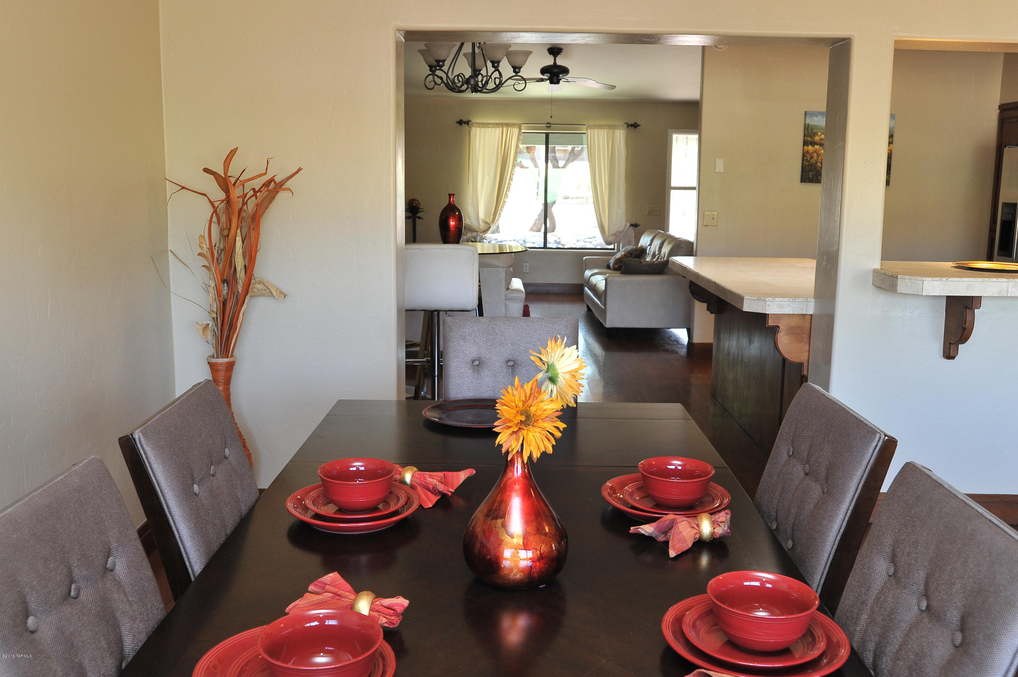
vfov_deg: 37.8
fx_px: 989
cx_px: 509
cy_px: 338
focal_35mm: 35
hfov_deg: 54.5
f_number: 8
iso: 1000
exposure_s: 1/40
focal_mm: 35
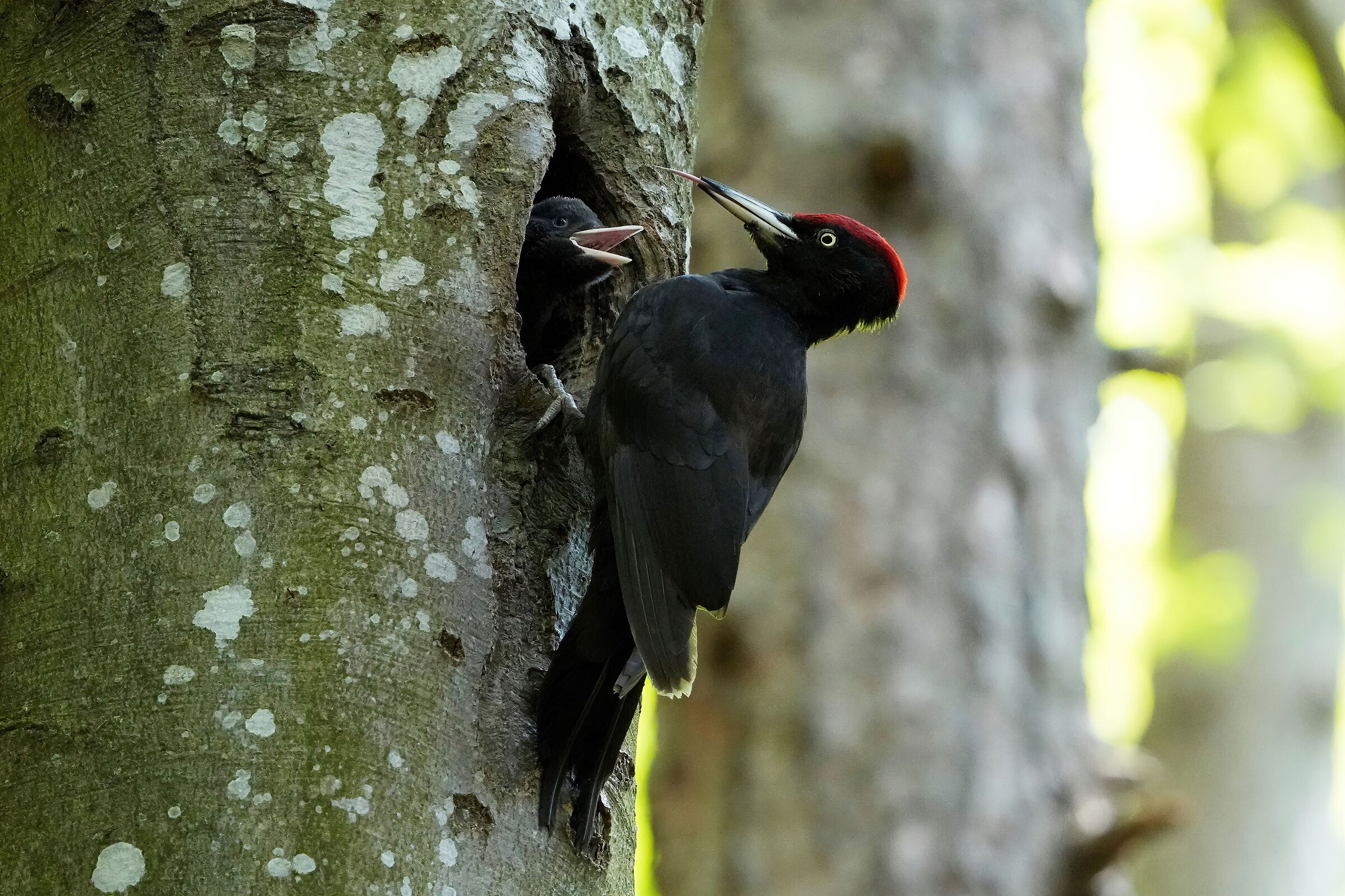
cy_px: 448
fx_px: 19576
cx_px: 672
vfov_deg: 2.6
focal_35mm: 524
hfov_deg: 3.9
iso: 5000
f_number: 6.3
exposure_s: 1/800
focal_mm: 524
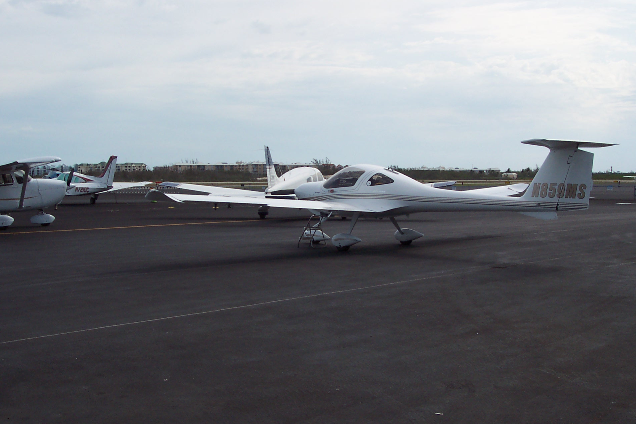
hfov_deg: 45.4
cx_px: 331
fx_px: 760
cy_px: 189
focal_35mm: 43
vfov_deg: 31.2
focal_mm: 8
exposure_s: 1/1000
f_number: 4.8
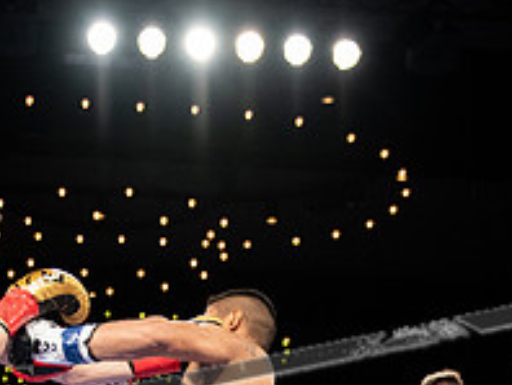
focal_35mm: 91
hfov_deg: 21.4
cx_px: 173
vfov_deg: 15.5
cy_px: 508
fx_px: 1348
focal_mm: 29
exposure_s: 1/1000
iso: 2000
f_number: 2.8
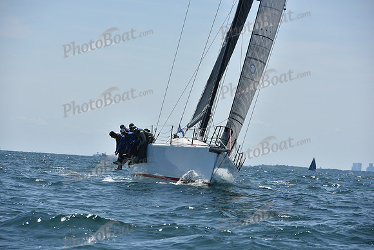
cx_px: 187
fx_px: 2078
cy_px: 125
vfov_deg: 6.9
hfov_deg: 10.3
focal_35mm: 200
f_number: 9
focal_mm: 200
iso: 250
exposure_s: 1/1250
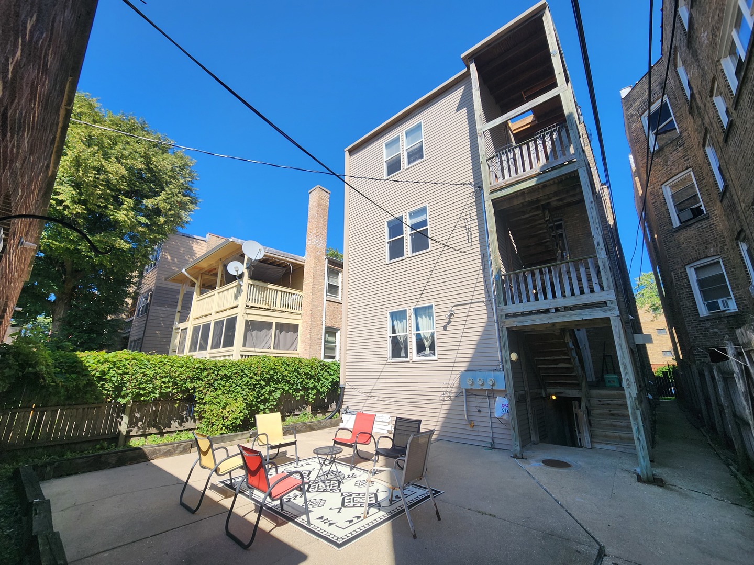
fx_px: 283
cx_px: 377
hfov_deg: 106.2
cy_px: 282
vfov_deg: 89.9
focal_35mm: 13
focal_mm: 2.2
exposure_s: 1/1376
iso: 50
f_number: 2.2
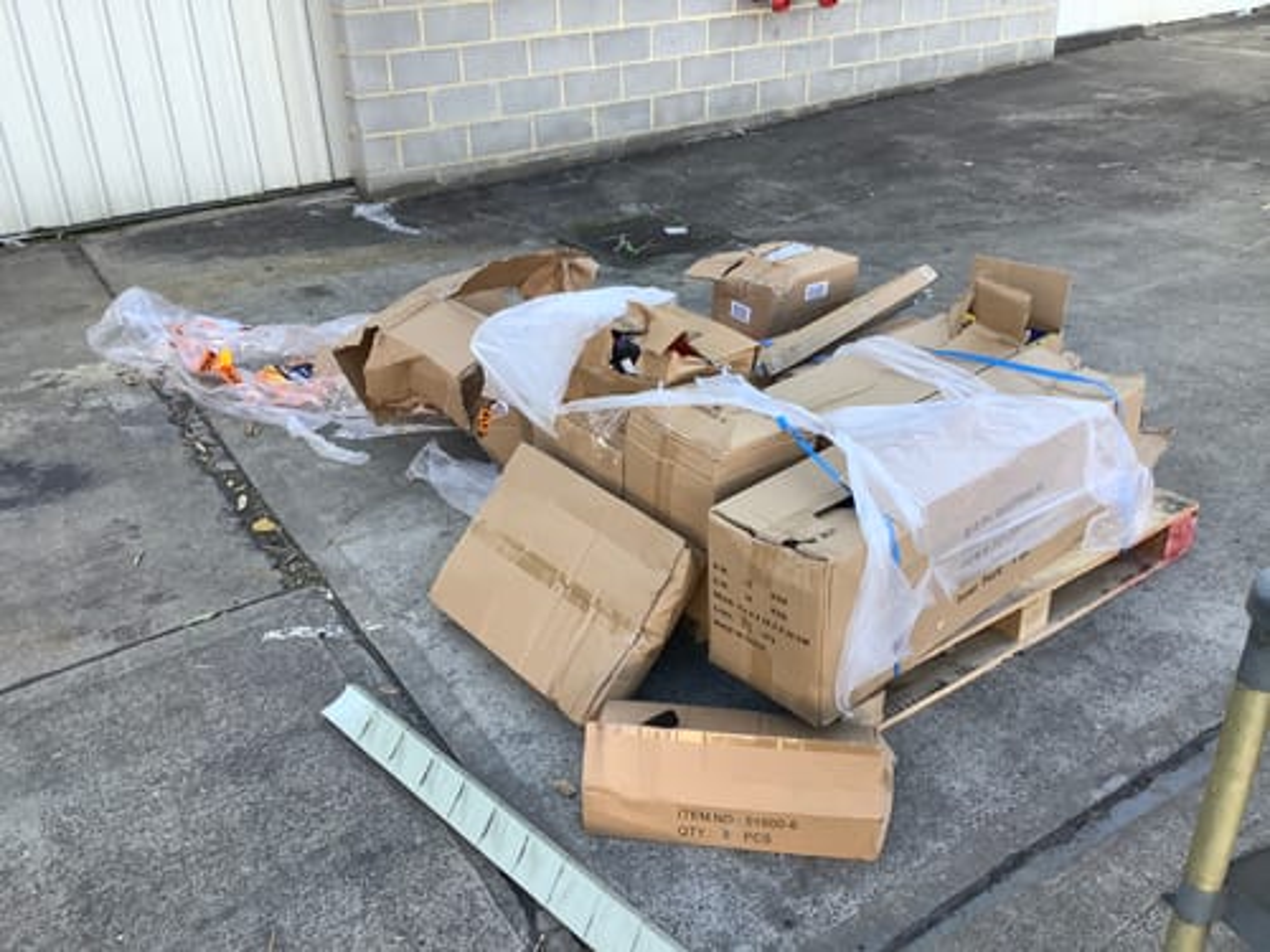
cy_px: 476
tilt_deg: -26.6
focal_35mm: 31
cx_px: 635
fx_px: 1137
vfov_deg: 45.4
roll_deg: +2.5
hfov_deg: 58.4
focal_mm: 3.3
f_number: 2.4
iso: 32
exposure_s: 1/100
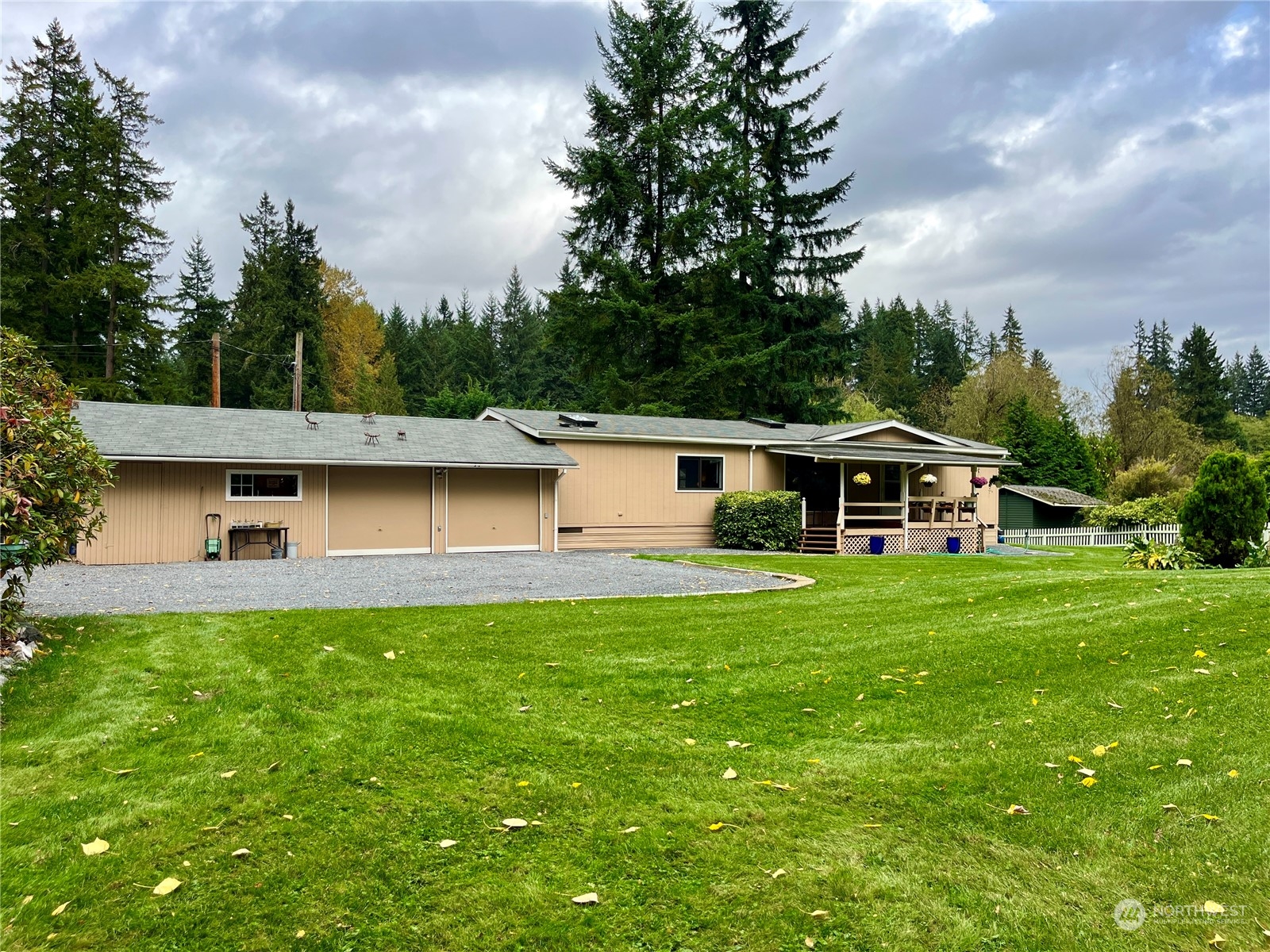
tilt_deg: +0.8
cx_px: 635
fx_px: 954
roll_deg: -0.5
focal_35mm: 26
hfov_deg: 67.3
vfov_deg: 53.1
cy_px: 476
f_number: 1.6
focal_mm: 5.1
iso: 50
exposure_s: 1/705
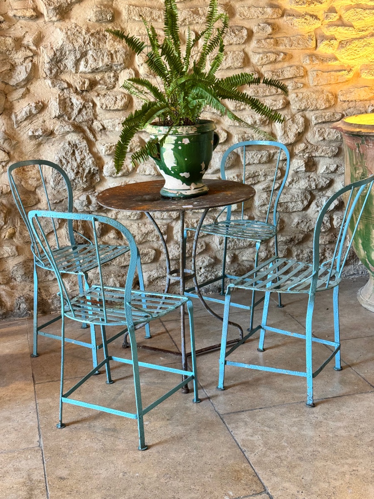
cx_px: 187
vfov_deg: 39.7
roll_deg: +1.5
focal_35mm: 48
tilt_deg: -15.6
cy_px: 250
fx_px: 691
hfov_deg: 30.3
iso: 125
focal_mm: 6.76
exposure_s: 1/50
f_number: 1.78
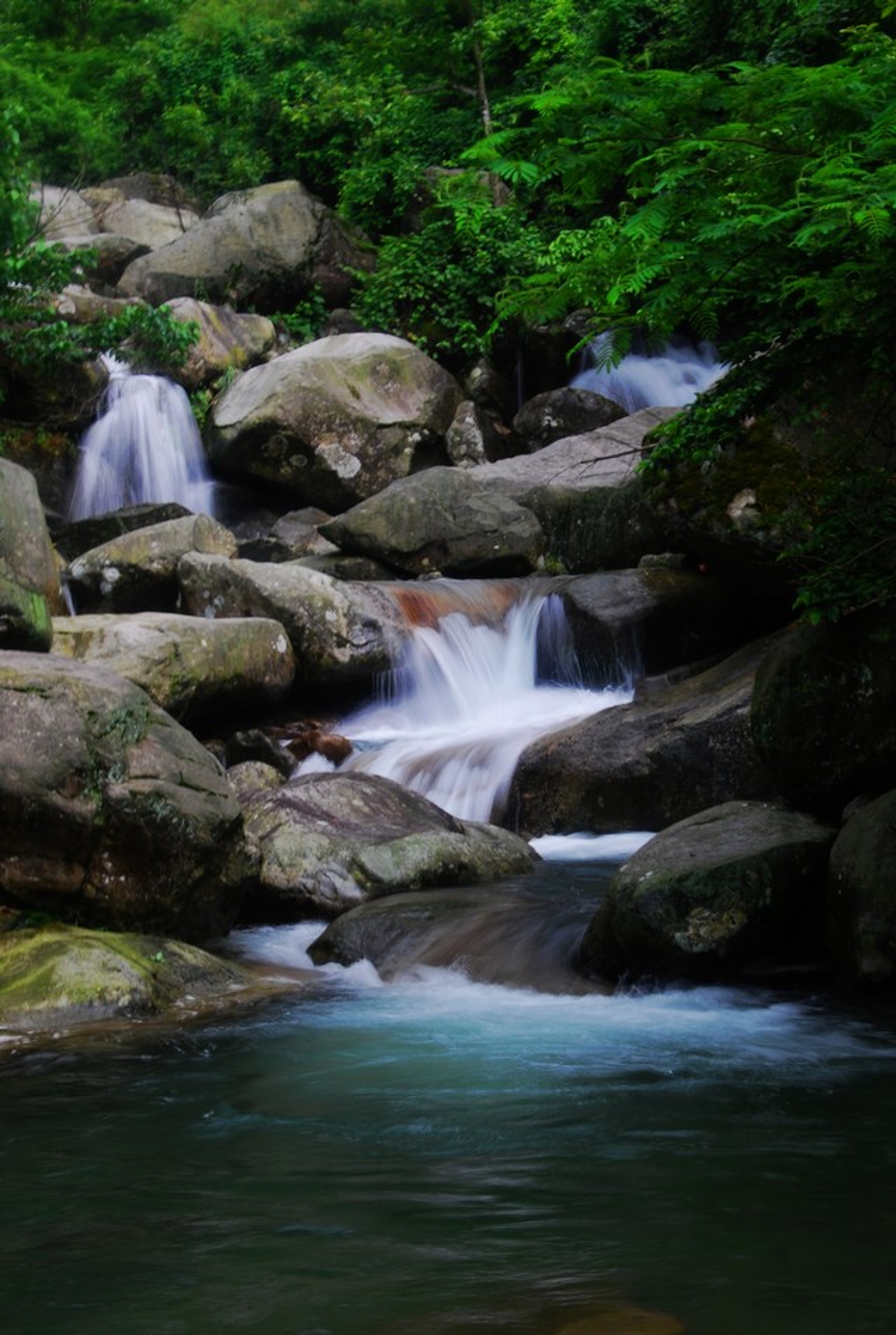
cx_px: 448
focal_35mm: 66
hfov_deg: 20.7
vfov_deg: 30.4
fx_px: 2451
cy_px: 668
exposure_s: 1/4
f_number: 29
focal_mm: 44
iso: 100
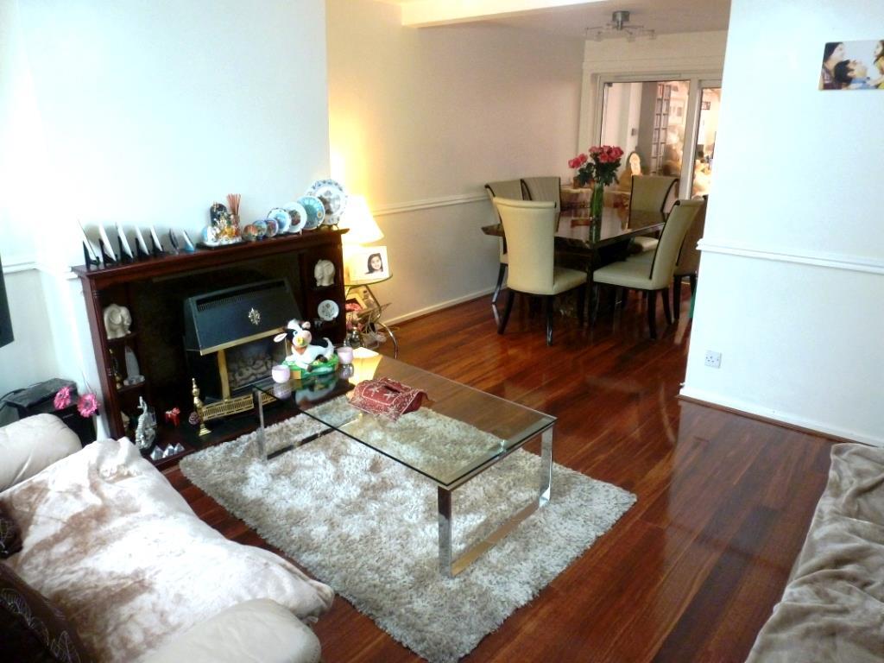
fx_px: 613
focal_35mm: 24
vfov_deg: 56.8
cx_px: 442
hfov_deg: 71.6
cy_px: 332
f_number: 3.3
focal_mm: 4.3
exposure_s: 1/20
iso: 400
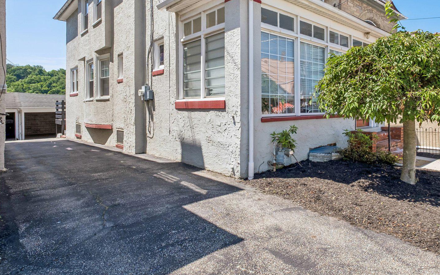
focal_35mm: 22
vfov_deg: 54.4
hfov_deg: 76.3
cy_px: 102
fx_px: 264
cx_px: 305
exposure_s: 1/350
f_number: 8
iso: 250
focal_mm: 10
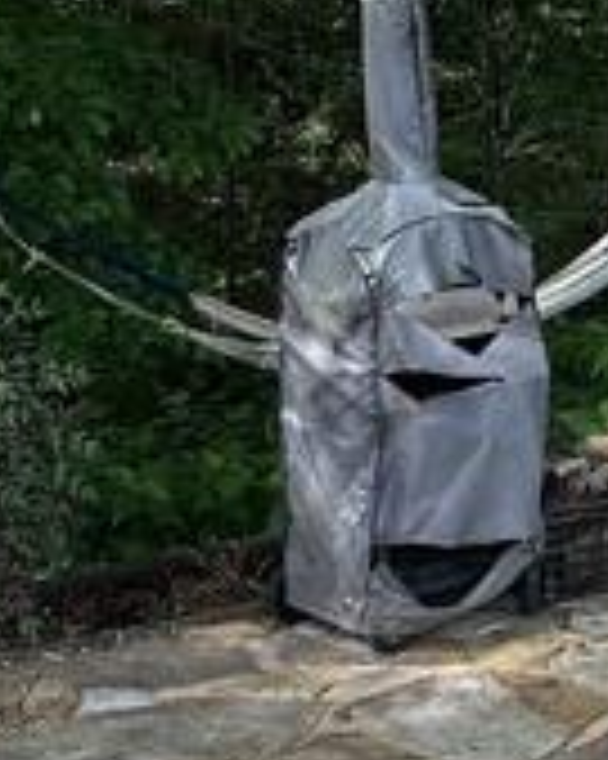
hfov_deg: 10.0
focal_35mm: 154
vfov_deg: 12.4
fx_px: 3467
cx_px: 585
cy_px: 58
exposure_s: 1/195
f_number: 1.5
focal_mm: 5.7
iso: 40
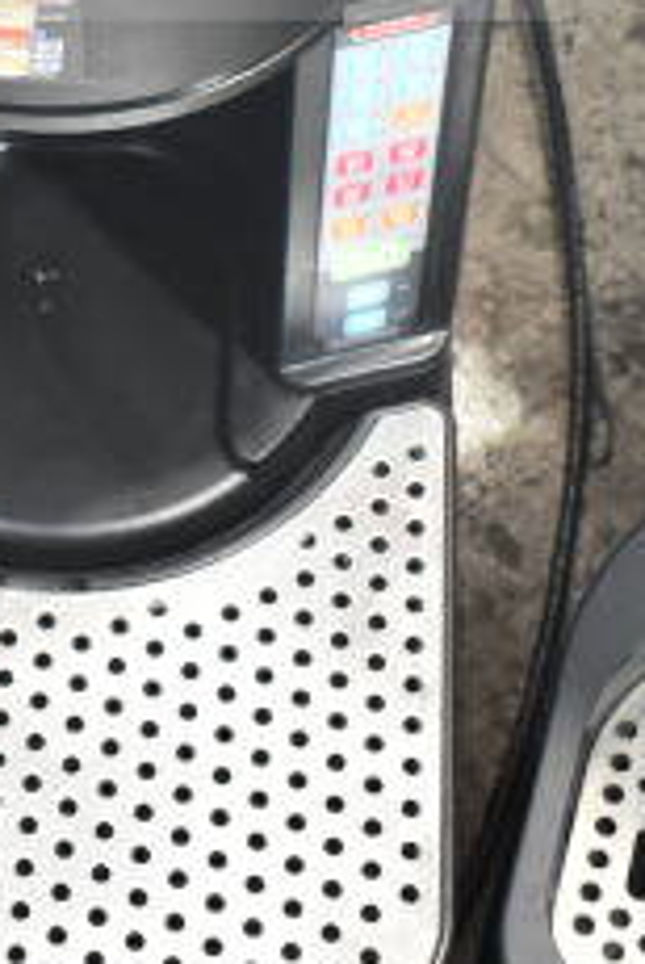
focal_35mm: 131
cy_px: -314
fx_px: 3510
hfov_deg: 10.5
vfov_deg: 14.9
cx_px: 84
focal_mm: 22
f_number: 3.8
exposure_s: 1/40
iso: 1600
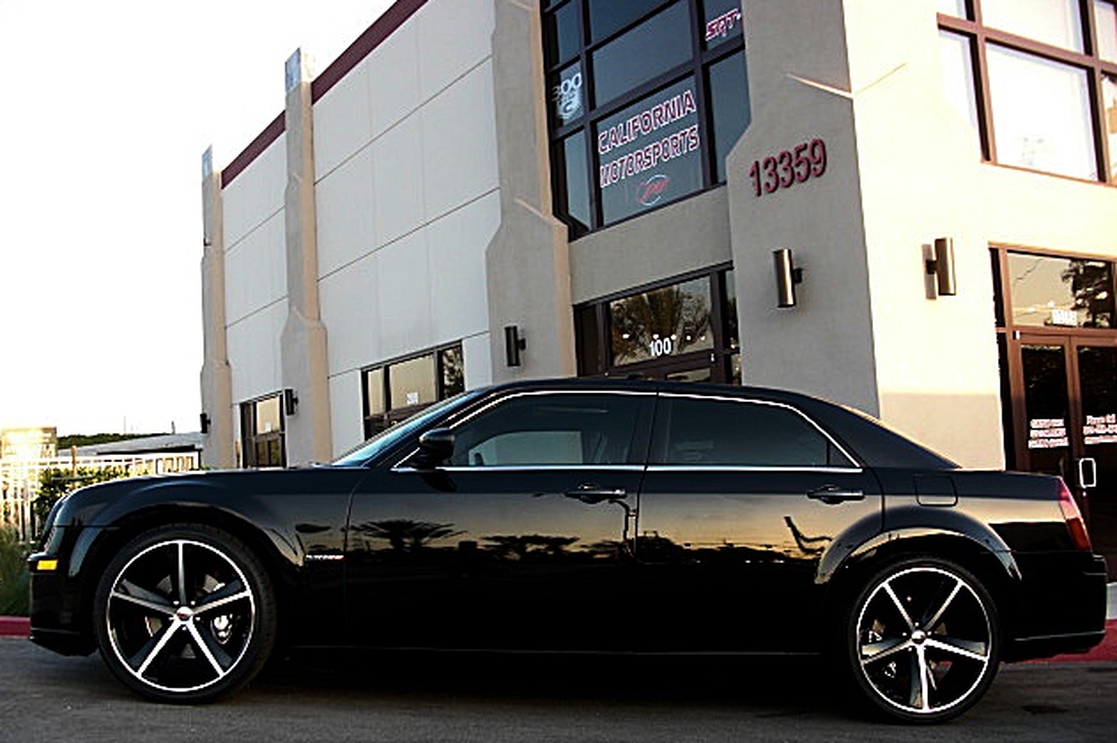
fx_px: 1178
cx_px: 554
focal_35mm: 38
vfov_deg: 35.0
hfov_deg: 50.7
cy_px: 416
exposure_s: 1/80
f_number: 2.8
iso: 50
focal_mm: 6.3
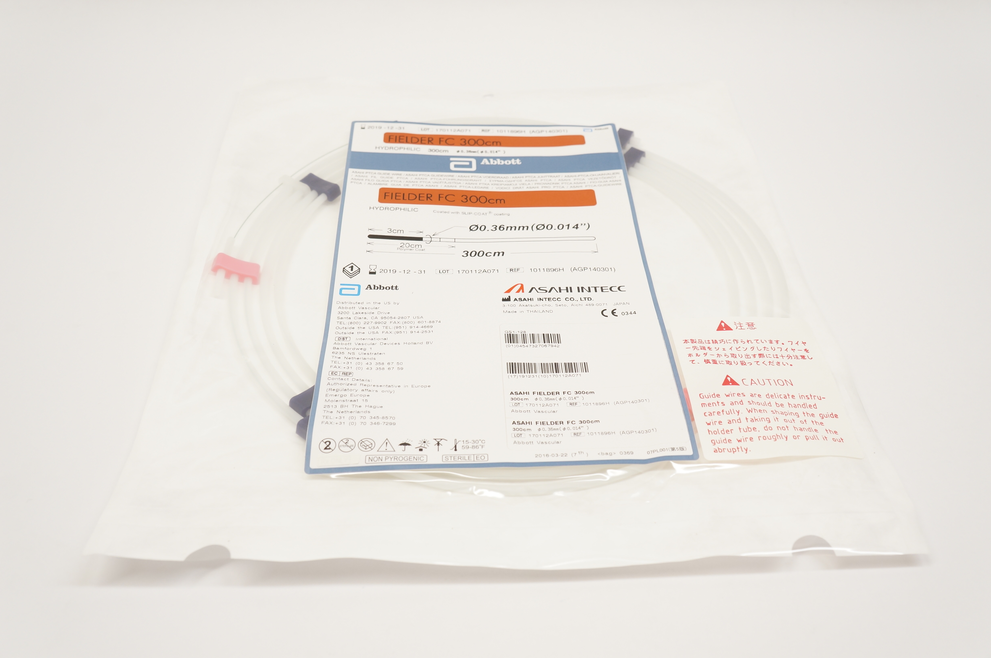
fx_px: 866
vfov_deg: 41.6
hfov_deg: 59.5
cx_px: 496
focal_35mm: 32
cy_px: 329
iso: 400
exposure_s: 1/60
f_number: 6.3
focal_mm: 21
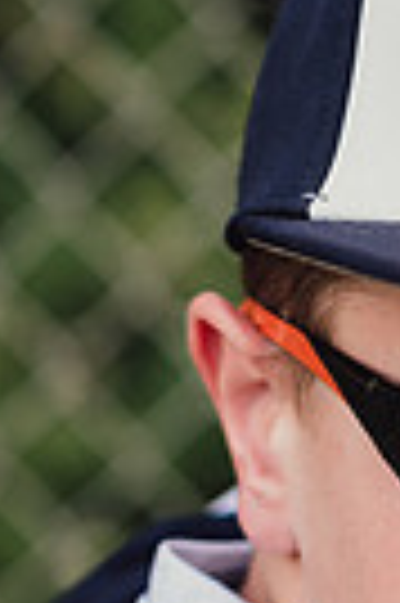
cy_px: 747
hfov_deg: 4.8
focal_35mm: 285
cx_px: 436
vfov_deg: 7.2
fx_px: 4762
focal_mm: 85
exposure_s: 1/320
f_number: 3.2
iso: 200
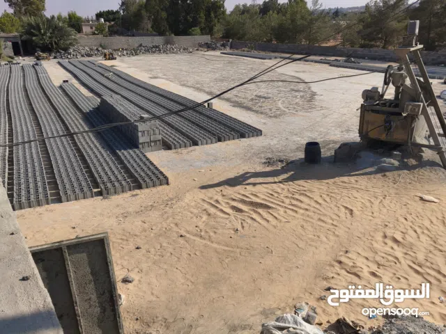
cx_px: 223
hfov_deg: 73.9
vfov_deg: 58.9
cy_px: 167
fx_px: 296
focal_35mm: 23
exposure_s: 1/3206
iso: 80
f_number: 1.7
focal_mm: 5.35
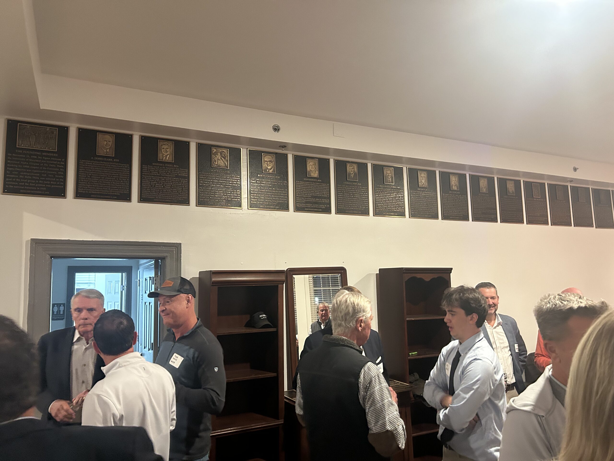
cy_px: 230
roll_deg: +1.9
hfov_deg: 67.3
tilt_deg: +6.8
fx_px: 461
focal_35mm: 26
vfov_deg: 53.1
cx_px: 307
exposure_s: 1/40
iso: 500
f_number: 1.5
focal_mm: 5.7
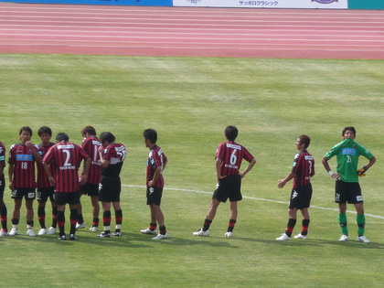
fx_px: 5236
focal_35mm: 472
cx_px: 192
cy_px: 144
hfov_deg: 4.2
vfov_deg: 3.2
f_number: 4.9
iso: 100
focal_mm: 47
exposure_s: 1/400
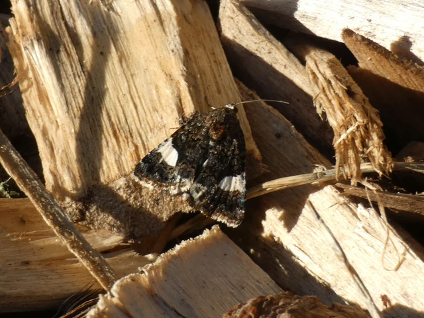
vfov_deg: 11.0
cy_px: 159
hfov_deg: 14.6
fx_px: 1654
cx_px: 212
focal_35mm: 135
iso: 80
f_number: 5.3
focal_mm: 24.2
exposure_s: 1/100
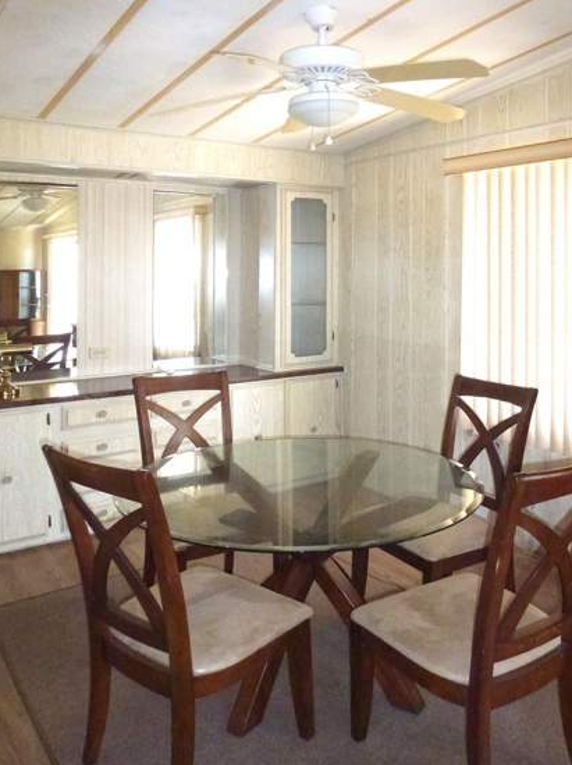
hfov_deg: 49.7
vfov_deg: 63.5
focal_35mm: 28
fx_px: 618
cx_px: 306
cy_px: 390
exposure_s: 1/125
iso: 800
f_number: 3.3
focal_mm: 4.3
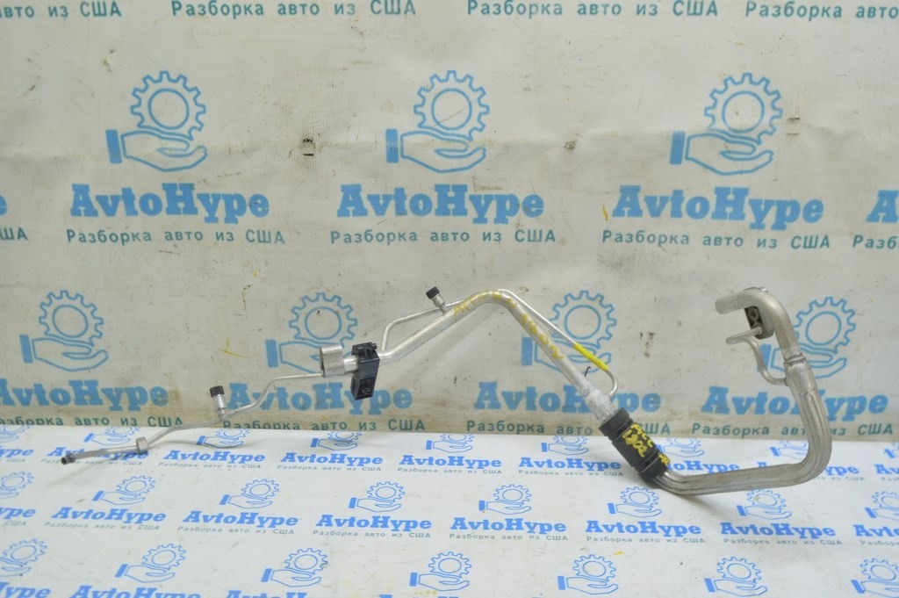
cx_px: 450
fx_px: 786
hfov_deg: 59.5
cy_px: 299
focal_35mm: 32
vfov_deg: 41.6
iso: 400
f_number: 5.6
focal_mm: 21
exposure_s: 1/20
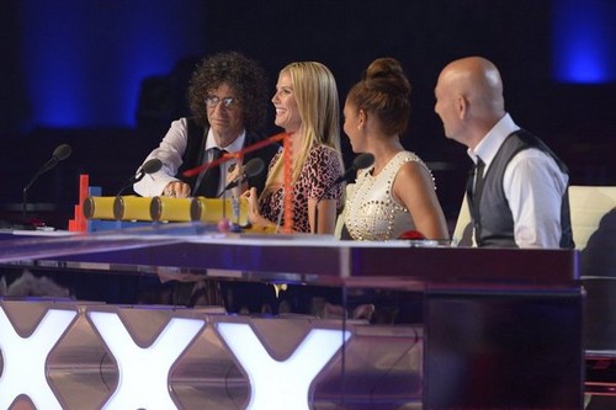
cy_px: 205
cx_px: 308
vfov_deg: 5.7
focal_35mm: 240
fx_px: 4105
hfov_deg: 8.6
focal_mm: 240
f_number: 4.5
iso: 5000
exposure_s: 1/320
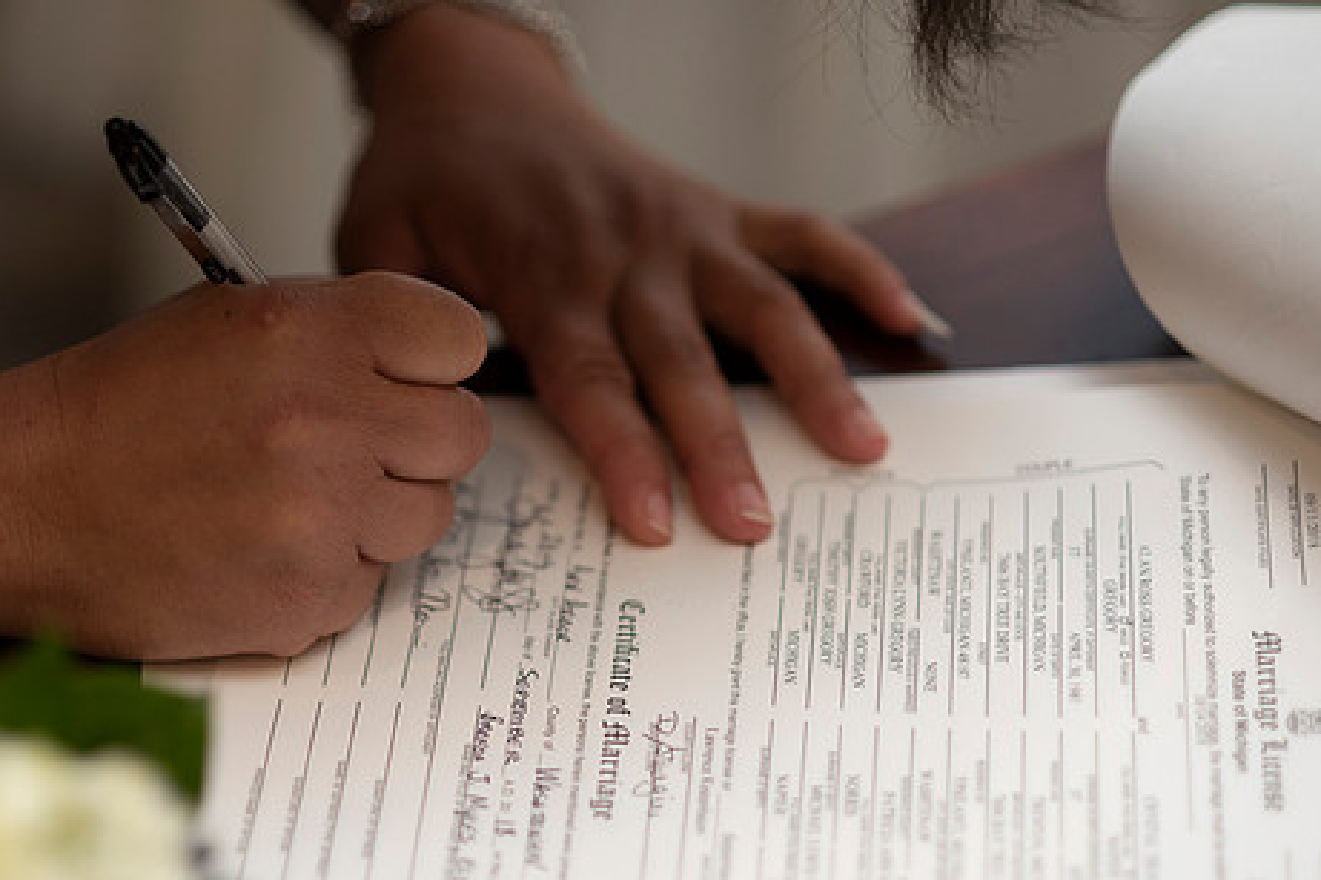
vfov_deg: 12.8
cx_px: 504
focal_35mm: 107
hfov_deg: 19.1
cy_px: 543
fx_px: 3925
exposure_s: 1/160
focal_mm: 85
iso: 500
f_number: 2
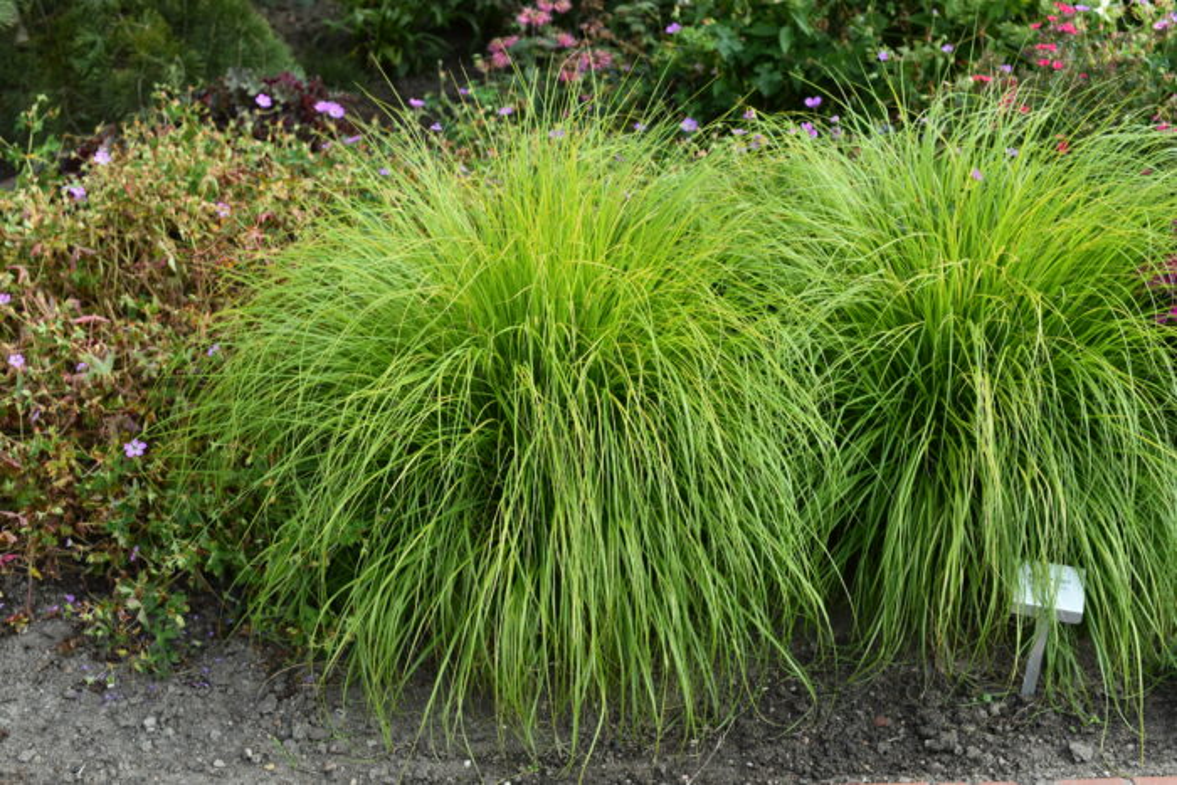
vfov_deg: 27.0
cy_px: 392
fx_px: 1635
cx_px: 588
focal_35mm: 50
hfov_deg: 39.6
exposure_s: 1/40
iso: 100
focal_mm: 50
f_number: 6.3
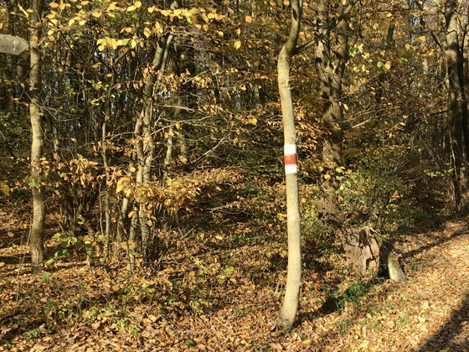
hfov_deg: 36.0
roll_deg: +2.1
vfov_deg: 27.5
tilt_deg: +6.2
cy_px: 143
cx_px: 289
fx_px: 718
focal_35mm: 53
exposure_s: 1/299
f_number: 2.2
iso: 25
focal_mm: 4.15
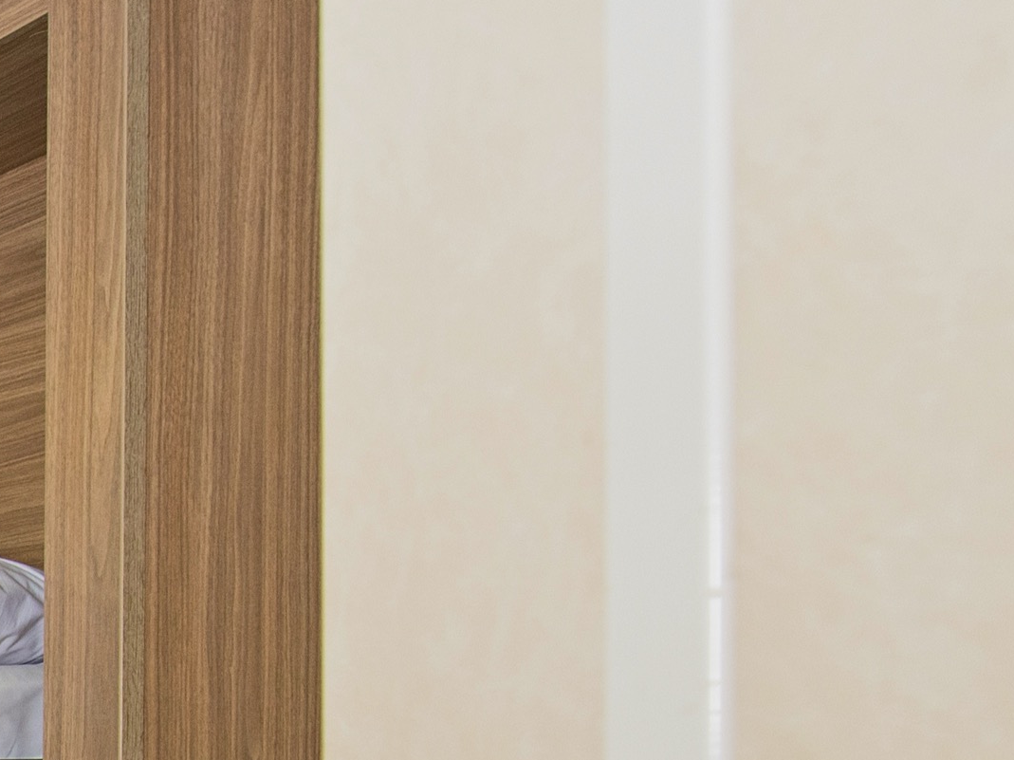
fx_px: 1581
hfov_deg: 21.1
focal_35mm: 54
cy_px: 1107
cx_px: -879
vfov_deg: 22.6
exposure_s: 1/10
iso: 500
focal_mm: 15
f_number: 5.6
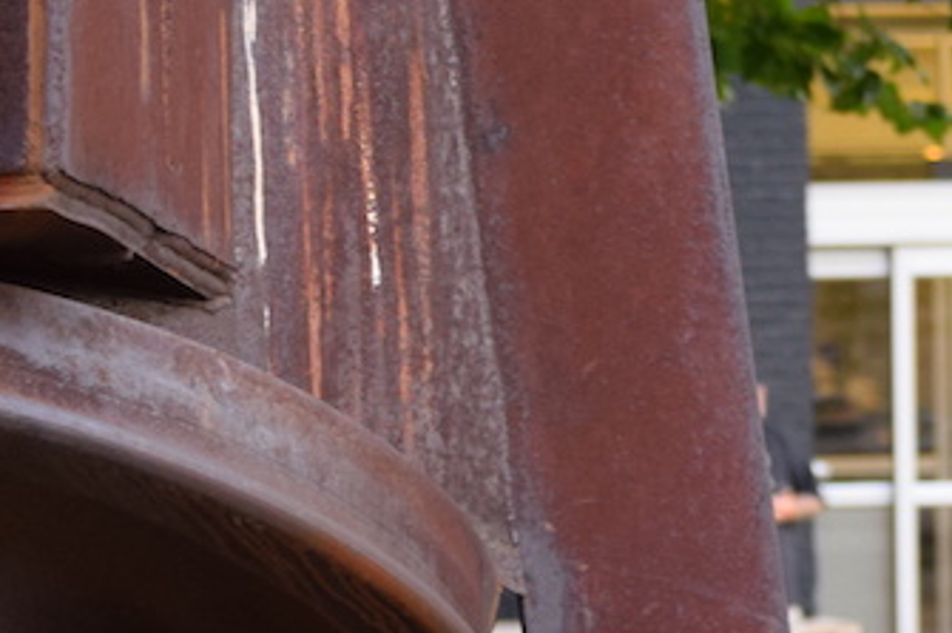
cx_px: 1179
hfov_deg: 6.5
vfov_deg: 4.4
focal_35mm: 315
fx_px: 8323
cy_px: 373
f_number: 4
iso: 720
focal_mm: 55
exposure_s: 1/60
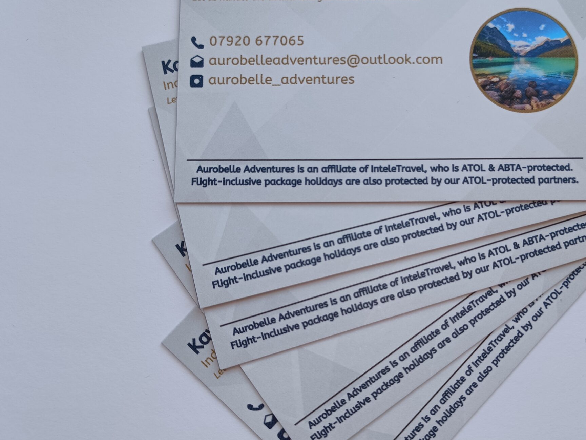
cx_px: 363
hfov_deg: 49.7
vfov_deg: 38.6
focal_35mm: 37
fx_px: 626
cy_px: 237
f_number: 1.7
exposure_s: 1/100
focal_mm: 4.7
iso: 100
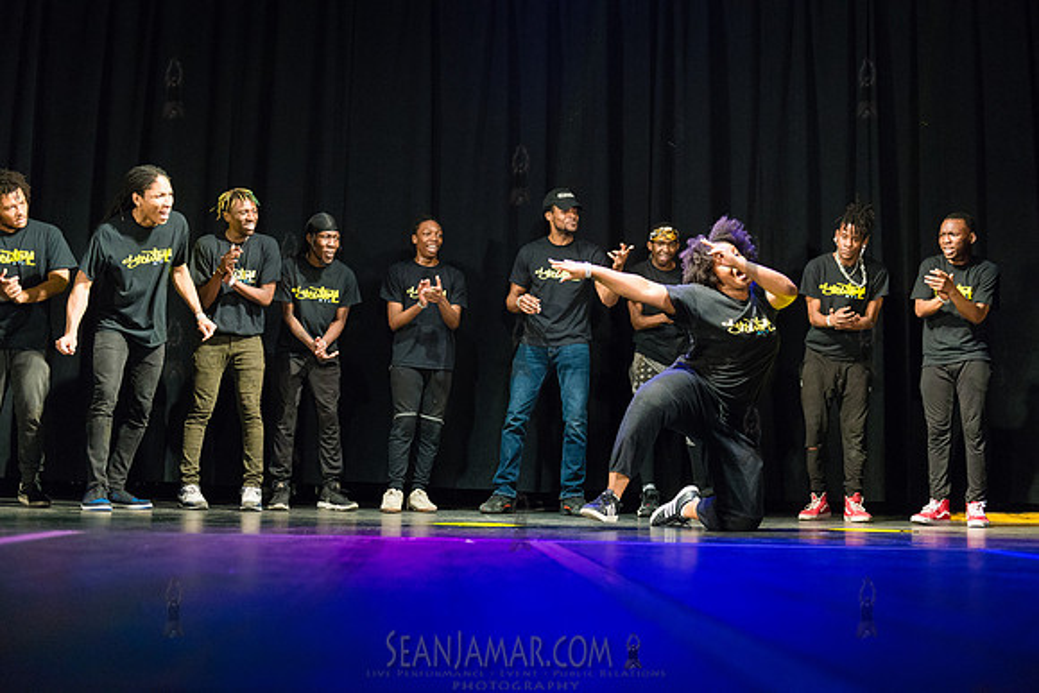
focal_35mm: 40
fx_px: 1155
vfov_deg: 33.4
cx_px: 520
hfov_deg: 48.4
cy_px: 346
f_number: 2.8
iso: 4000
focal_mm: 40
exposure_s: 1/1000
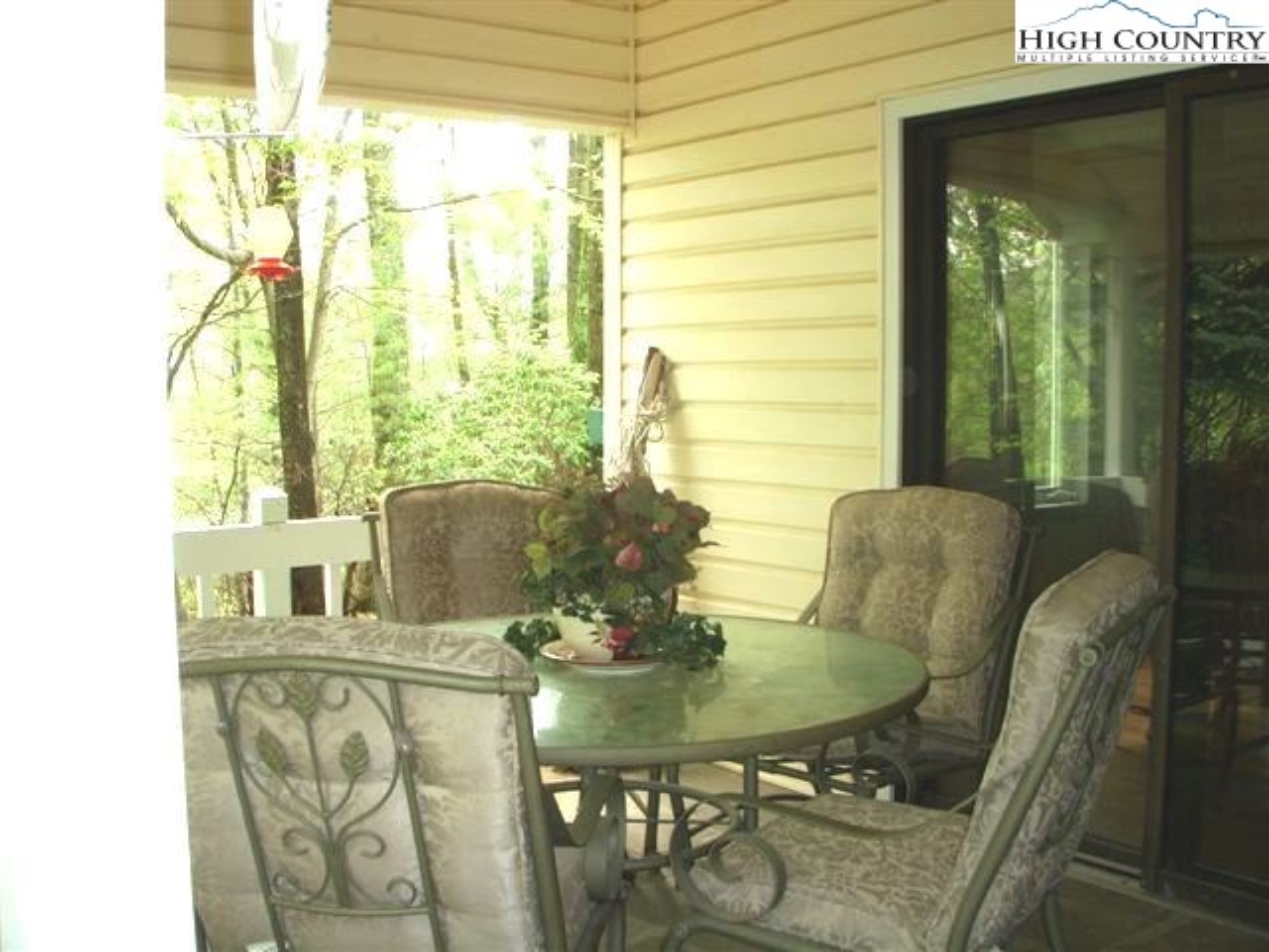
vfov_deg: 37.7
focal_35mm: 38
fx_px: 1393
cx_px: 634
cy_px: 476
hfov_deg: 49.0
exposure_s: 1/50
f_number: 3.3
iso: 100
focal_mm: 6.3
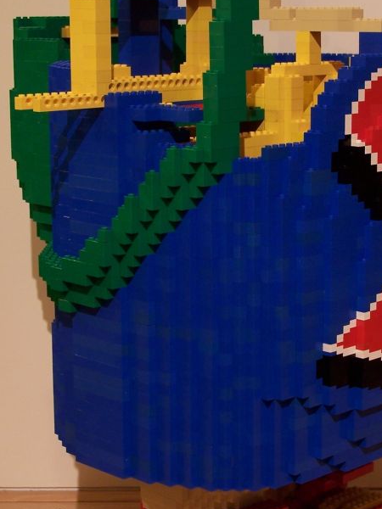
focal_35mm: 87
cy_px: 274
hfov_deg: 16.9
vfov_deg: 22.5
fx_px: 1280
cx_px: 244
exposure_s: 1/2
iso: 80
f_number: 3
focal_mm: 8.5
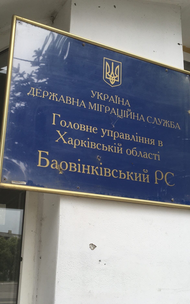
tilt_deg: +19.6
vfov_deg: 47.2
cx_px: 83
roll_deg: -1.6
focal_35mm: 42
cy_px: 150
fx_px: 348
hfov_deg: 30.5
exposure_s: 1/107
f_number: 2.2
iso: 25
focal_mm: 4.15
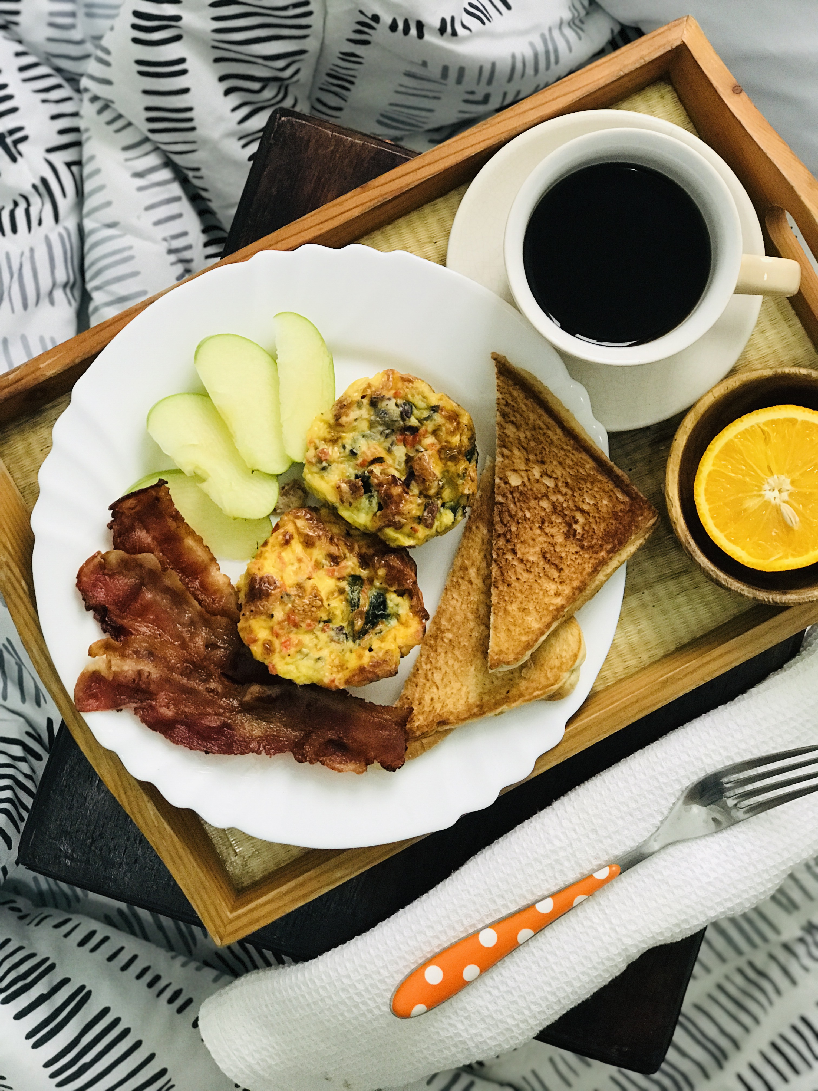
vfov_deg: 33.8
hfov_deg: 25.7
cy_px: 546
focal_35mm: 57
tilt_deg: -87.2
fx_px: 1796
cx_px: 409
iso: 250
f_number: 2.8
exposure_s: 1/60
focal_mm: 6.6
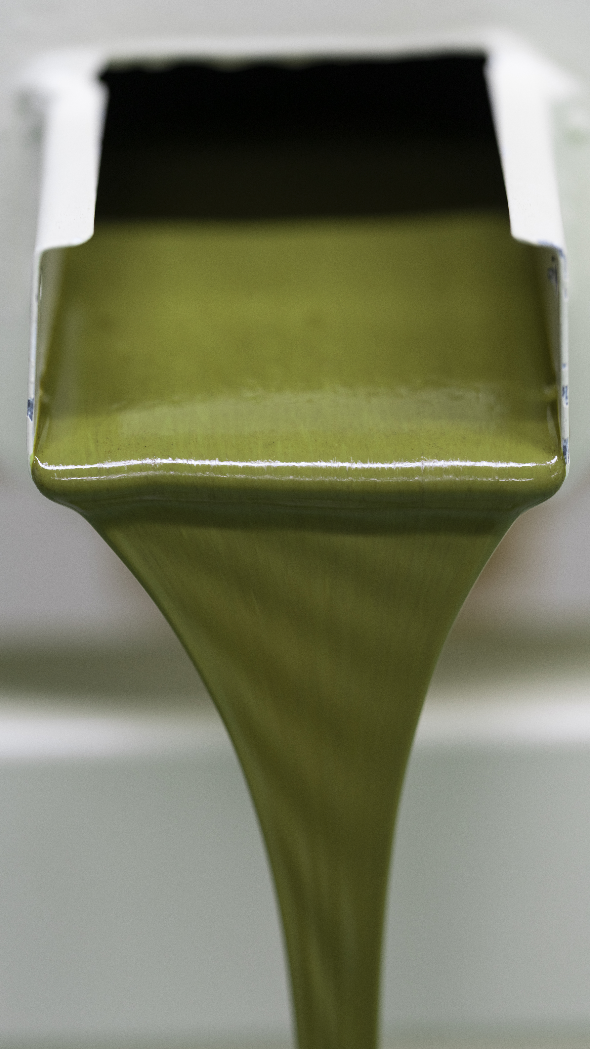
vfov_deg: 15.1
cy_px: 523
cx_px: 305
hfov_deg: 8.5
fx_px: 3949
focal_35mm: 142
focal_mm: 135
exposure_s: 1/100
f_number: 2
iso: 200
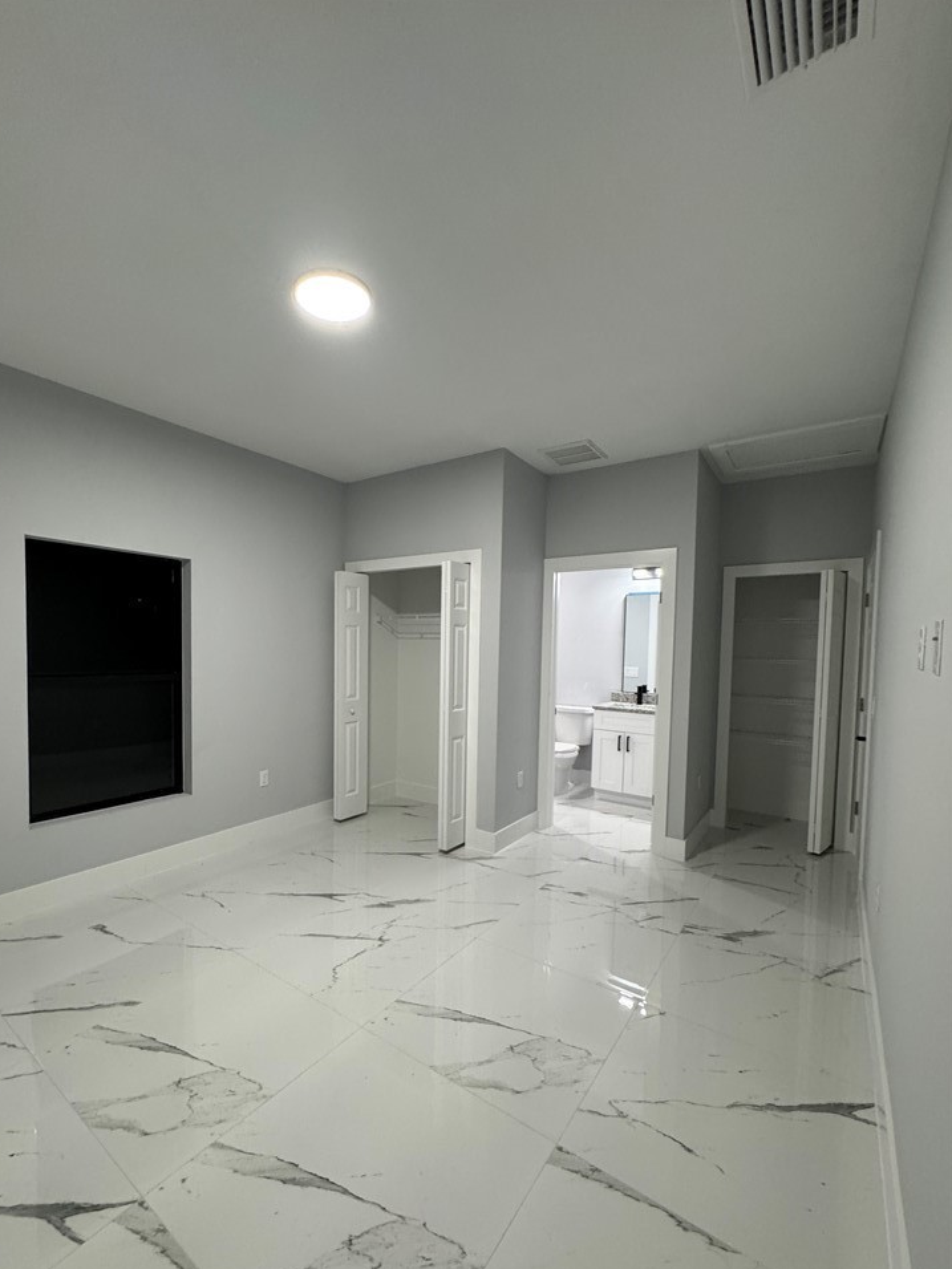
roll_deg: -0.8
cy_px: 672
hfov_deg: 81.7
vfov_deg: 98.1
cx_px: 447
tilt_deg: -2.4
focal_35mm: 15
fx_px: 550
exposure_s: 1/60
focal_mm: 2.22
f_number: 2.2
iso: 250
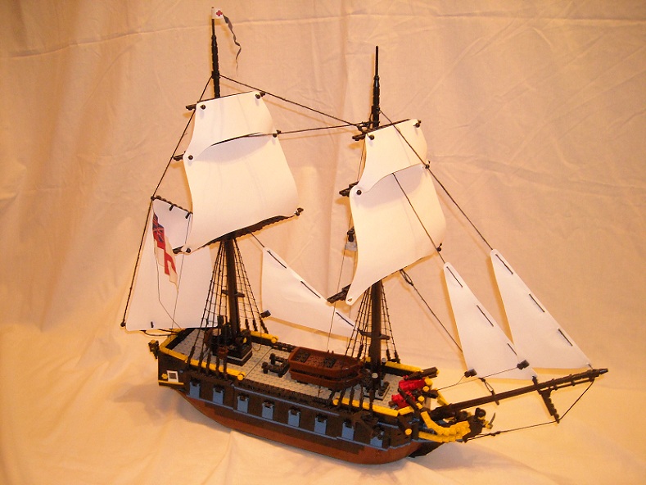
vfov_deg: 40.7
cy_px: 242
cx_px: 323
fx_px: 653
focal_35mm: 35
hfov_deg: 52.6
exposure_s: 1/14
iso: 400
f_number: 2.8
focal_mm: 5.7
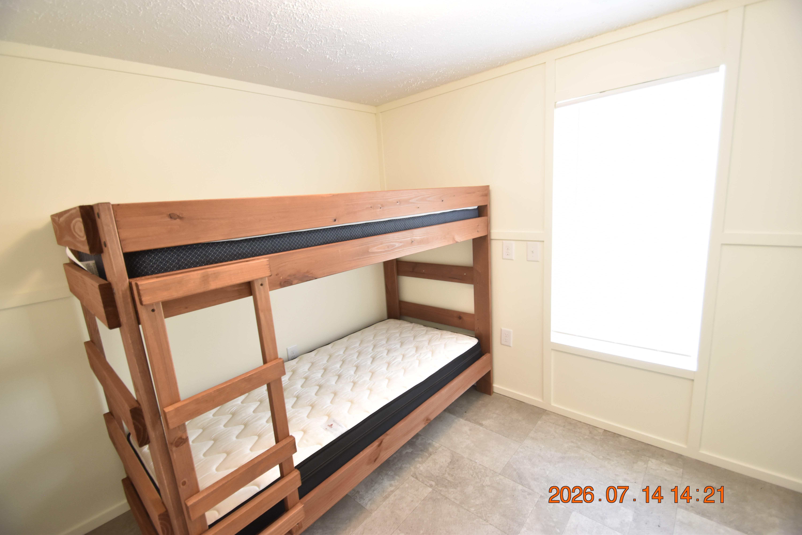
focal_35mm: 15
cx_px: 401
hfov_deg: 100.4
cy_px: 268
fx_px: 334
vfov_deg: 77.3
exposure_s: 1/45
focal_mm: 10
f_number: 3.5
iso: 800
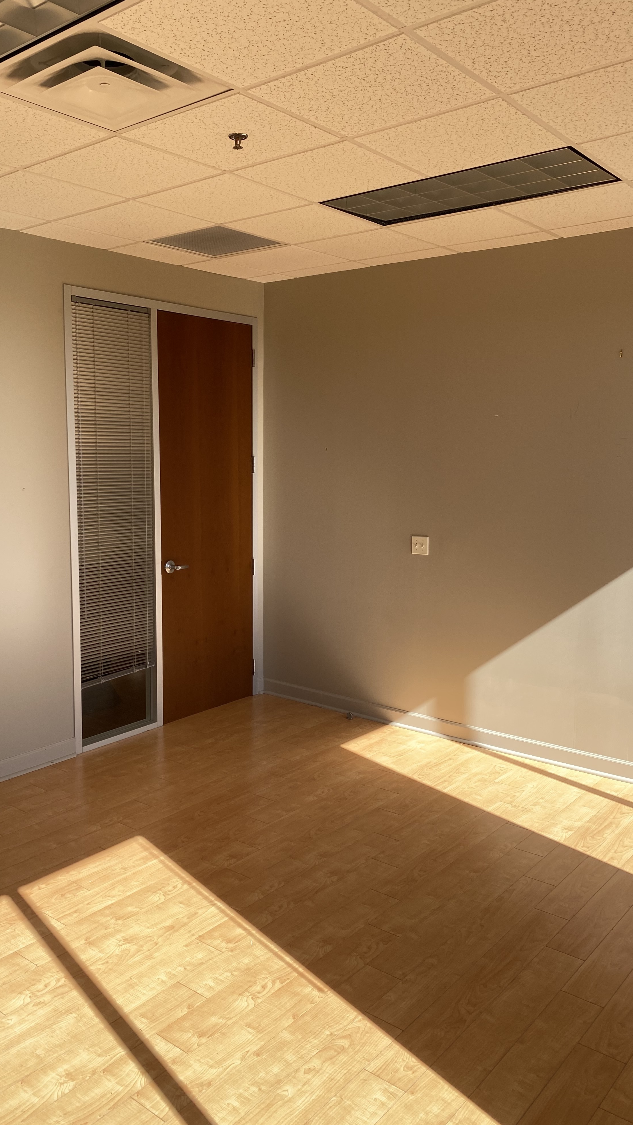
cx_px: 229
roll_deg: +0.3
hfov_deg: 39.8
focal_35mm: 29
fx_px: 865
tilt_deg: -5.8
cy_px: 550
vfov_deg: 66.1
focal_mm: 4.25
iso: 32
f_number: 1.8
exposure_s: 1/151
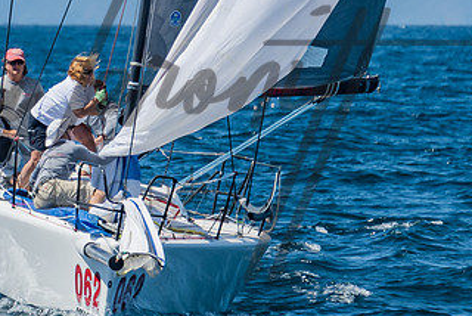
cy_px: 43
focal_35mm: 988
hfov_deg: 2.1
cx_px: -30
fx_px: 12965
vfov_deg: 1.4
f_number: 6.3
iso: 160
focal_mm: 200
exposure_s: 1/400
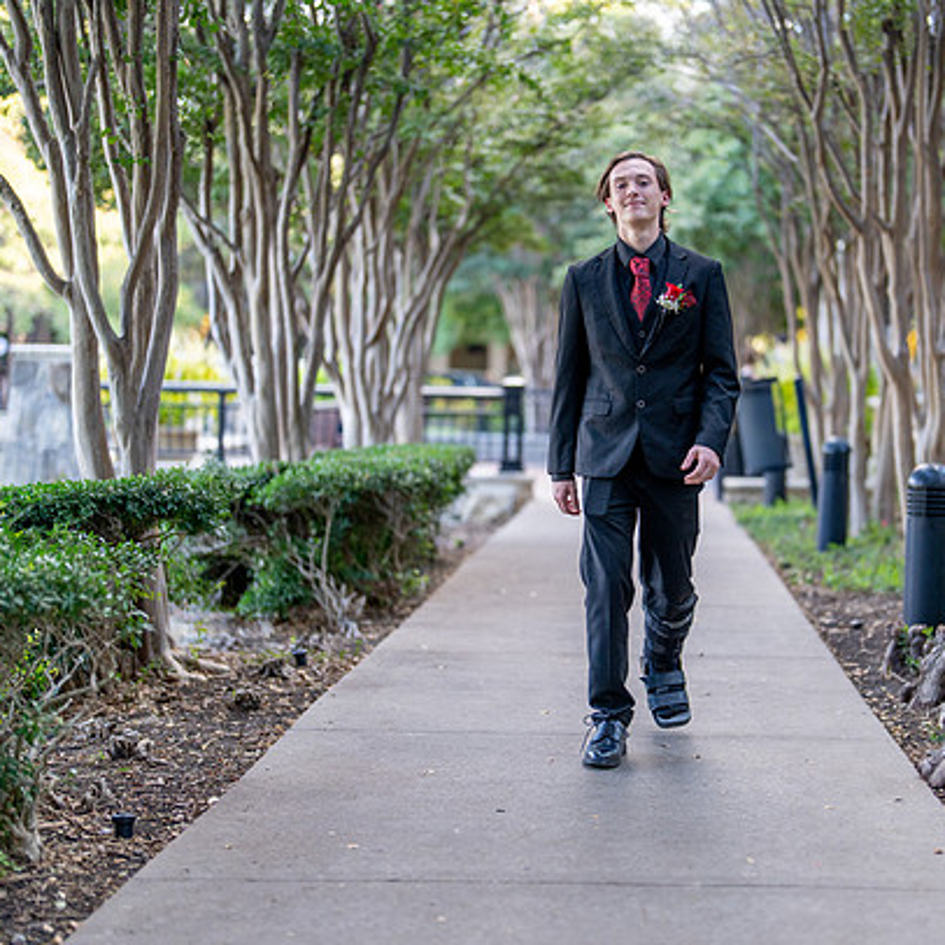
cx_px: 640
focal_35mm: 65
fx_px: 2008
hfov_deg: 26.3
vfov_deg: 26.5
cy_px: 477
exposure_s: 1/1000
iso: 400
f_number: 1.2
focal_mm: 50
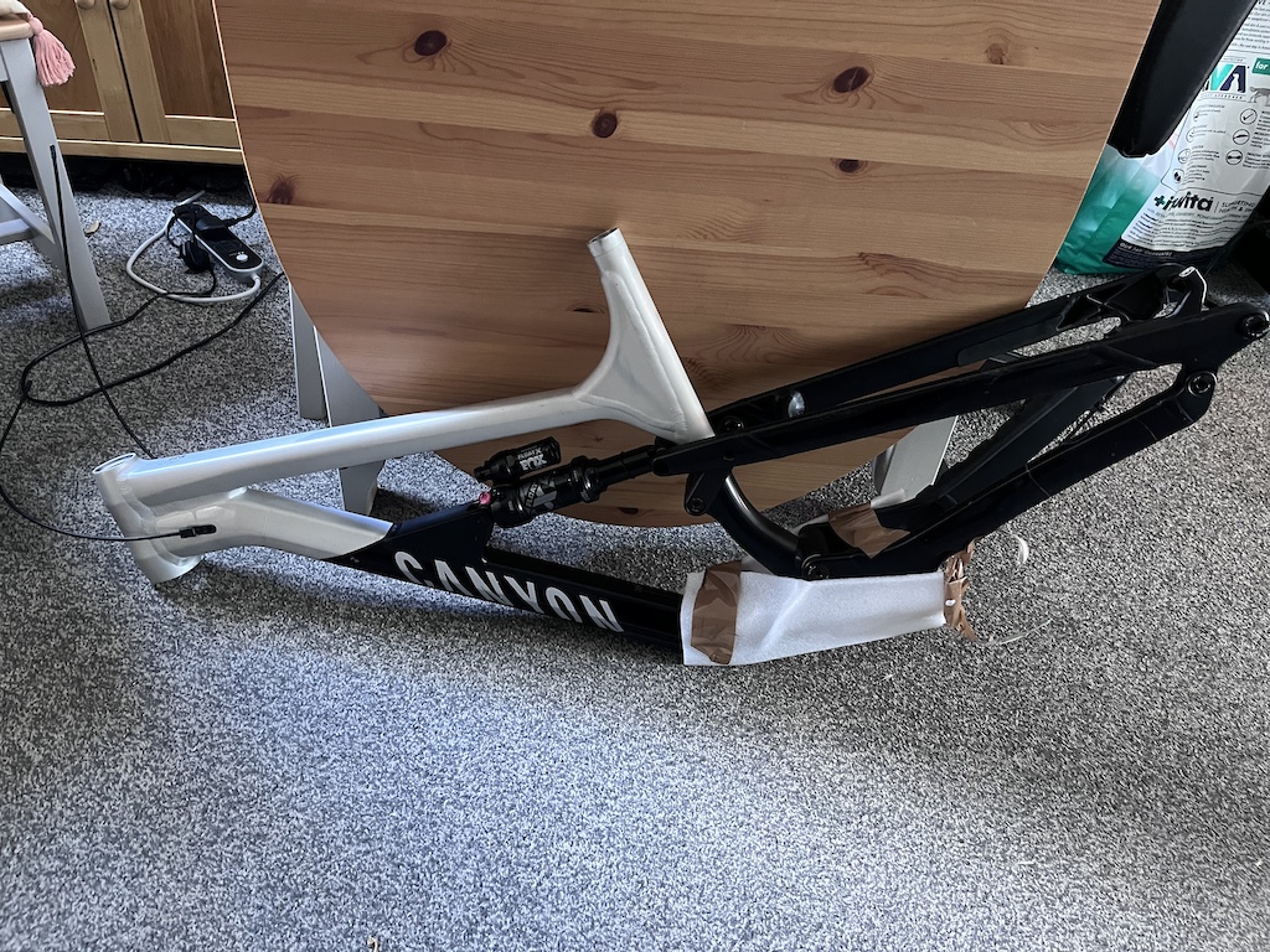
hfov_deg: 67.3
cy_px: 476
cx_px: 635
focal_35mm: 26
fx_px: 954
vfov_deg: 53.1
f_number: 1.6
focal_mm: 5.1
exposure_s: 1/32
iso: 640
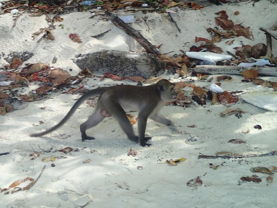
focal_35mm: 80
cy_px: 104
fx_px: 640
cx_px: 138
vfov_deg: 18.4
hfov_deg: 24.4
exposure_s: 1/100
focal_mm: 14.41
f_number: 4.4
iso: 100
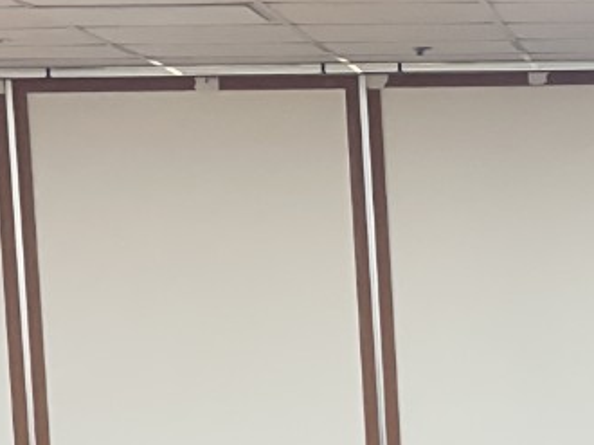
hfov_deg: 9.3
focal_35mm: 202
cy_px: 652
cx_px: 1147
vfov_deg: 7.2
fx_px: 3464
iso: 200
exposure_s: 1/120
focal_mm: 6
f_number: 2
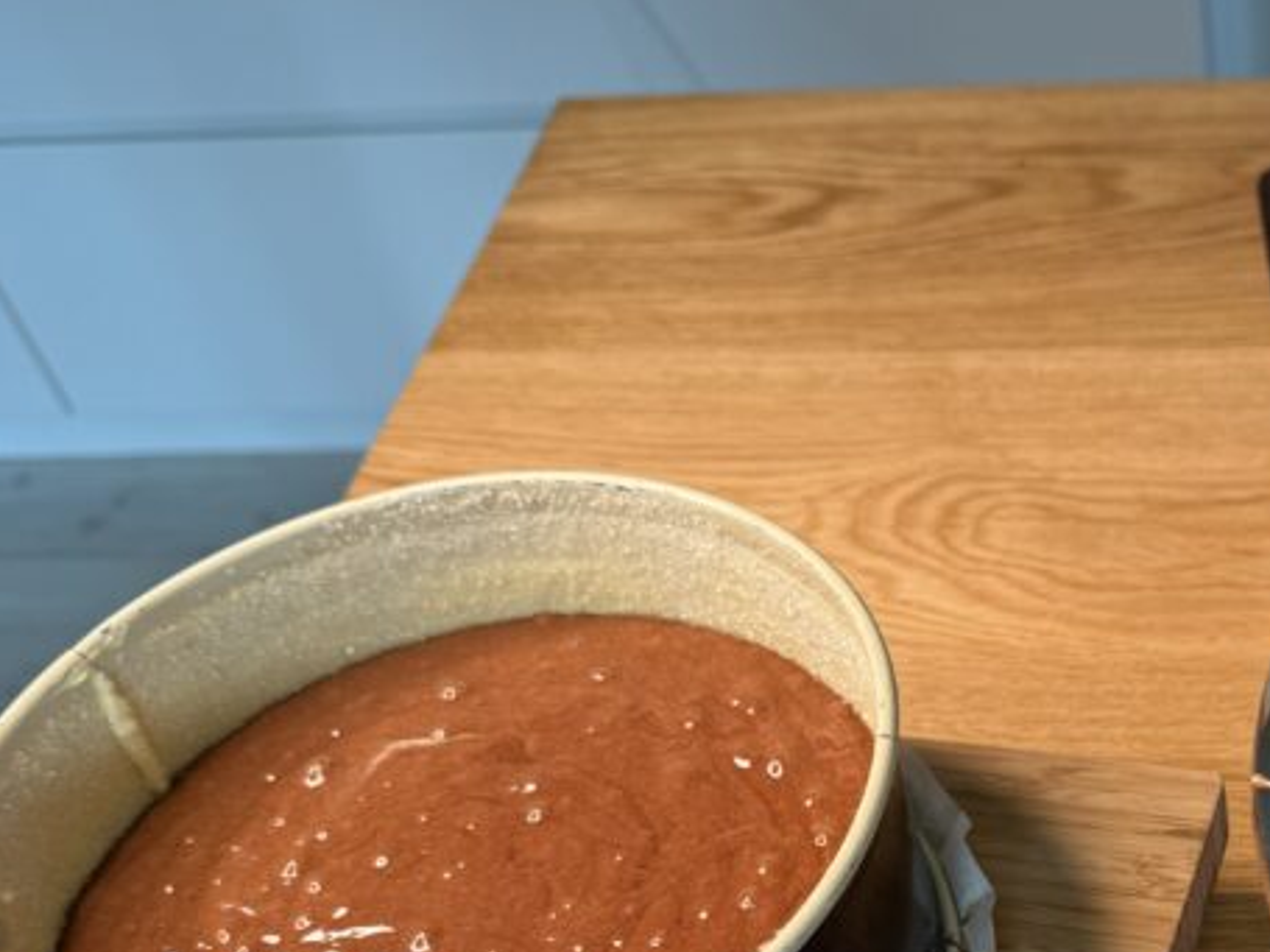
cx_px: 1181
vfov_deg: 25.9
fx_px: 1981
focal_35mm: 54
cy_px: 905
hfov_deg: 33.4
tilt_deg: -50.1
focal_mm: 6.76
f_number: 1.78
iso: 64
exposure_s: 1/105
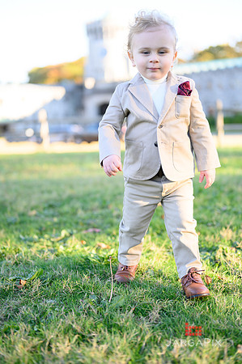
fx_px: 505
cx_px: 121
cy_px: 182
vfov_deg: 39.6
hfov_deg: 26.9
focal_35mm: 50
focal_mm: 50
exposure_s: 1/800
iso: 320
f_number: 2
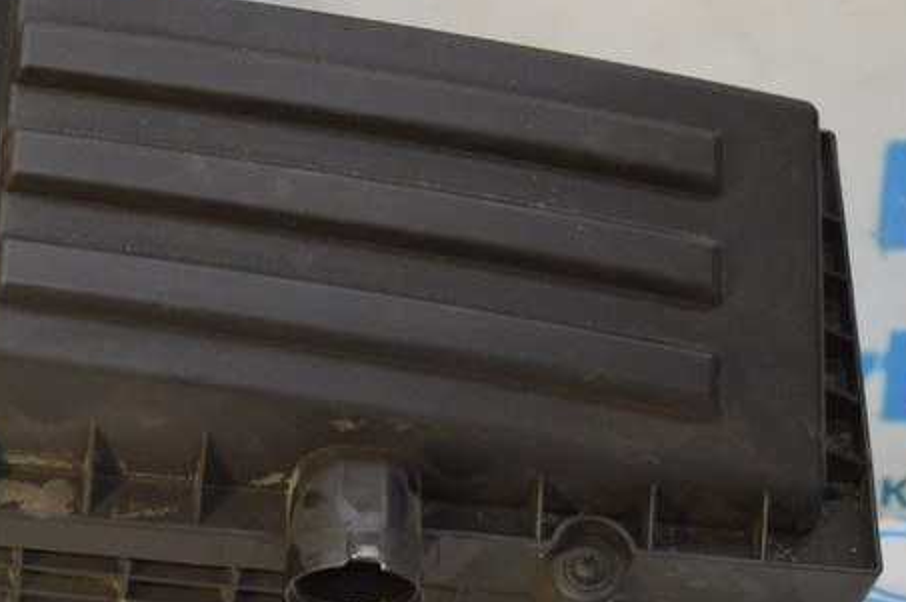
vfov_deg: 13.0
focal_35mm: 105
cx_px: 8
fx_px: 2643
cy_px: 201
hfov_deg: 18.9
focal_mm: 31
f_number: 4.2
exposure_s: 1/60
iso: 400
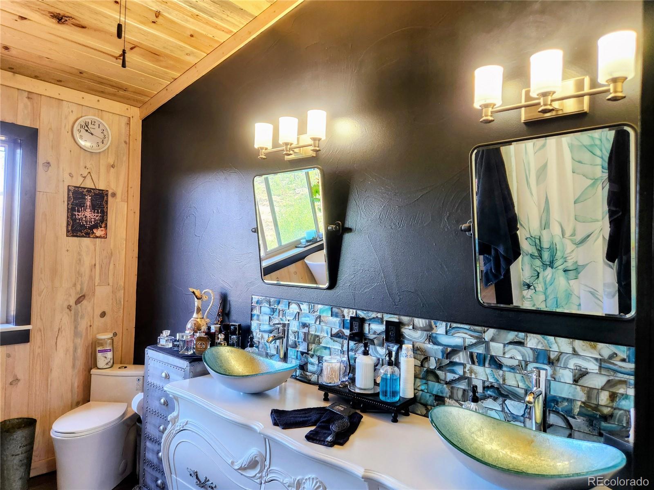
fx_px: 434
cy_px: 245
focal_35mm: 23
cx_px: 327
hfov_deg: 73.9
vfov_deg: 58.9
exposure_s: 1/120
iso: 160
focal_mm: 5.4
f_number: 1.8
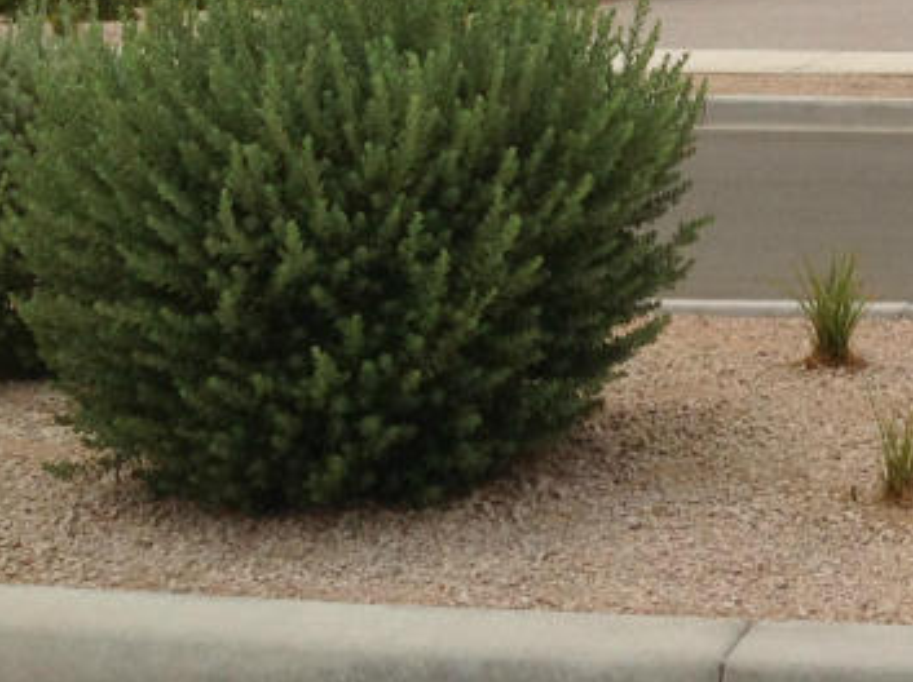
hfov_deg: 18.2
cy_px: -243
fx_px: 2688
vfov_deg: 13.8
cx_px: 1135
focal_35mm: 102
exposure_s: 1/3367
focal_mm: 4.28
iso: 50
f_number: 2.4
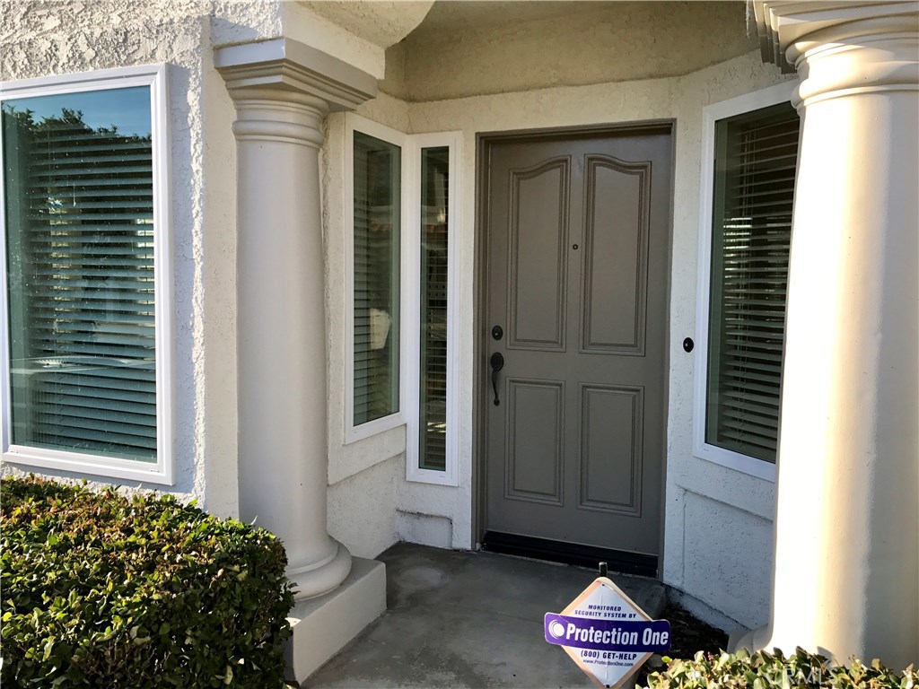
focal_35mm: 28
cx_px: 460
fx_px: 743
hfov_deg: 63.4
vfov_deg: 49.7
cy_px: 344
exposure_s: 1/798
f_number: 1.8
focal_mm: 3.99
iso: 20
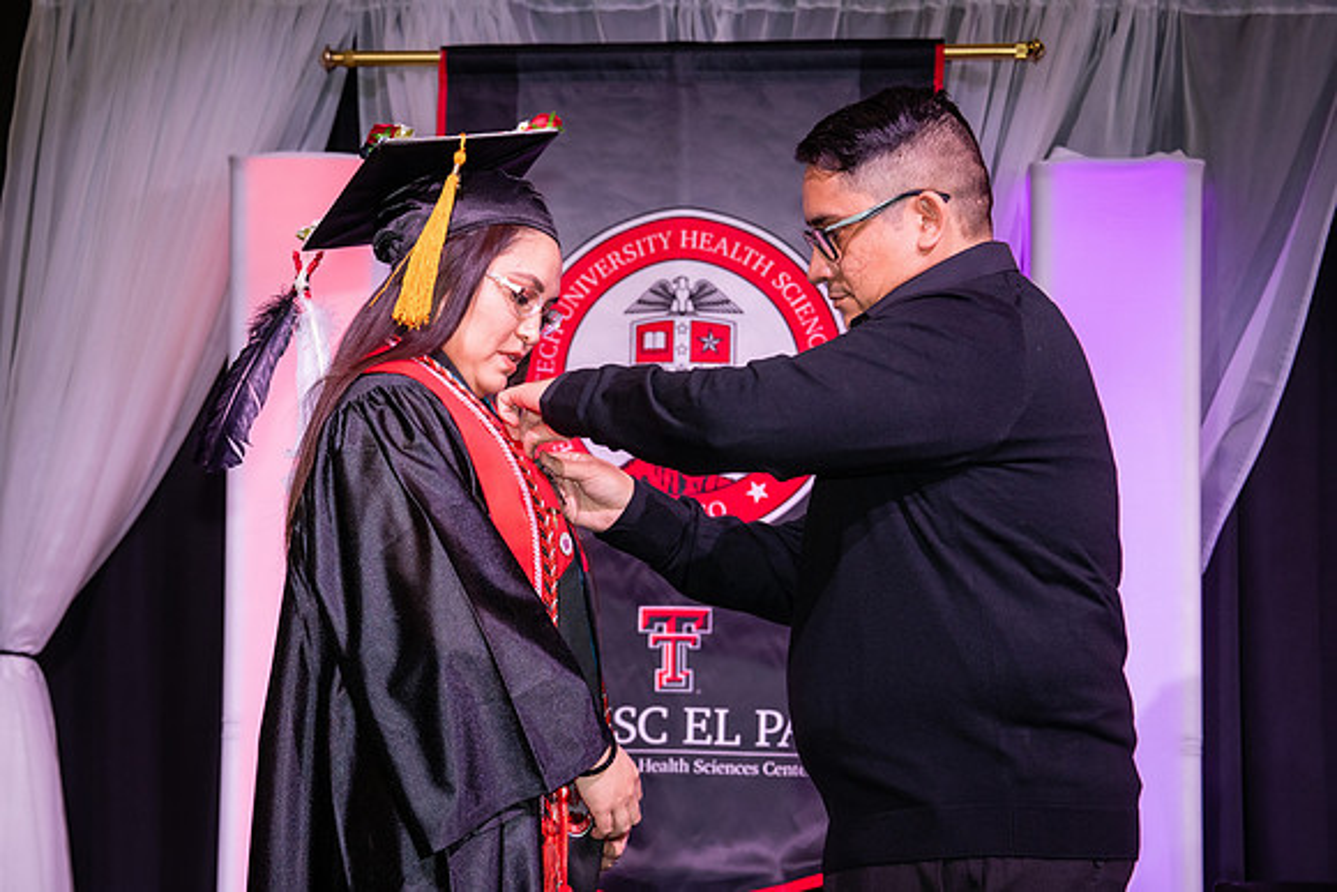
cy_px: 460
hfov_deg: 22.1
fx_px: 3418
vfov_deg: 14.9
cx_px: 585
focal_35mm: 92
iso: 800
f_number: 5.6
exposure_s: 1/160
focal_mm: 70
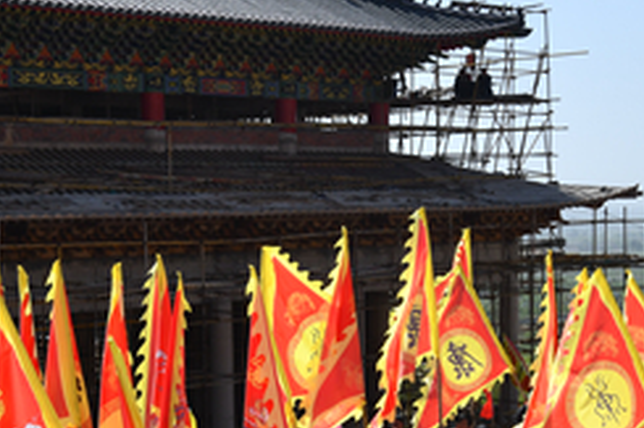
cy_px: 348
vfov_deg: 15.9
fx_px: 1519
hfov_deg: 23.9
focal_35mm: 85
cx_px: 321
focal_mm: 26
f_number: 10
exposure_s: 1/400
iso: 200
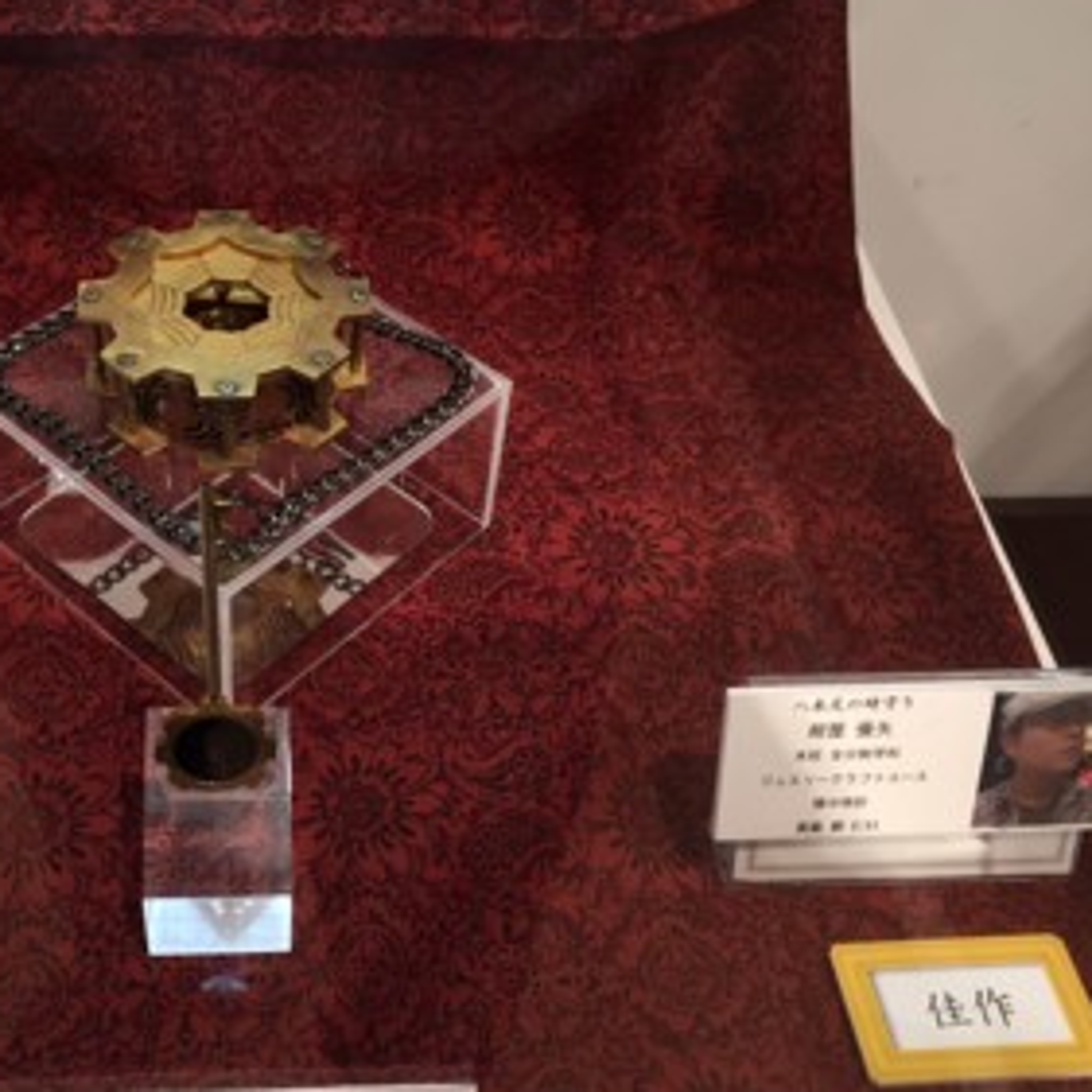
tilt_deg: -49.0
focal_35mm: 41
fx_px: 1463
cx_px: 326
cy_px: 540
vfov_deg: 40.9
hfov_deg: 40.2
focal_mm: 4.15
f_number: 2.2
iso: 50
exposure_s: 1/33
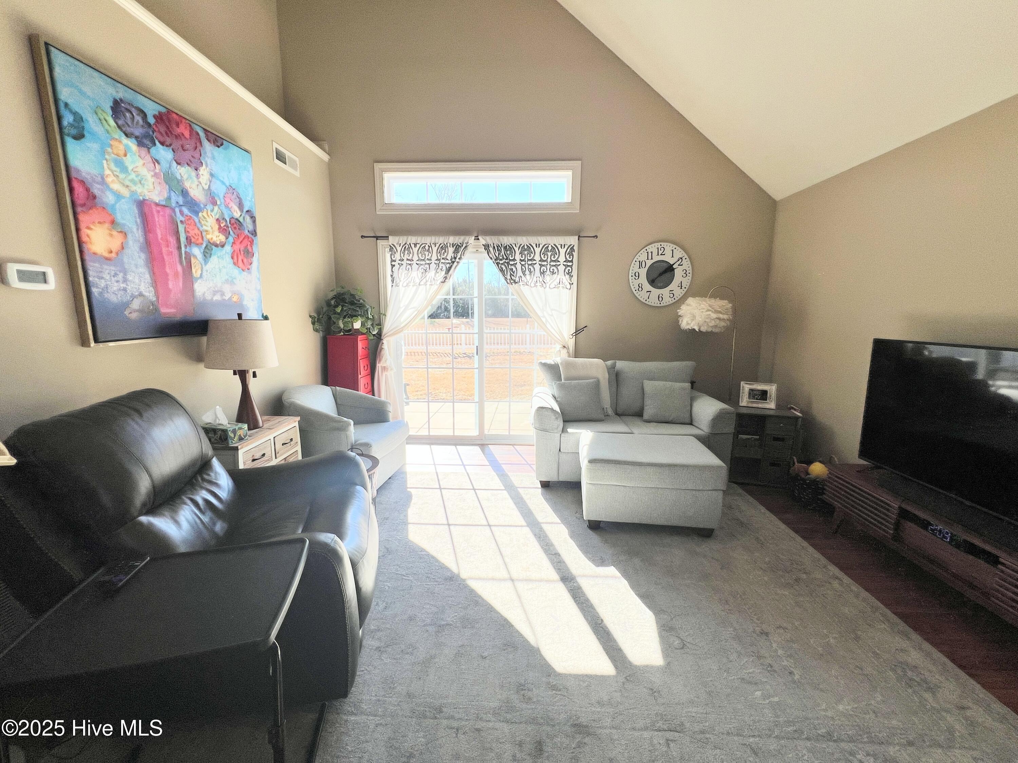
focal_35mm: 13
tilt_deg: -9.8
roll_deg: -0.5
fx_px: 382
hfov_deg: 106.2
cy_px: 382
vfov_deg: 89.9
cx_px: 509
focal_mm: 1.57
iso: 32
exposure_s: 1/533
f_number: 1.8
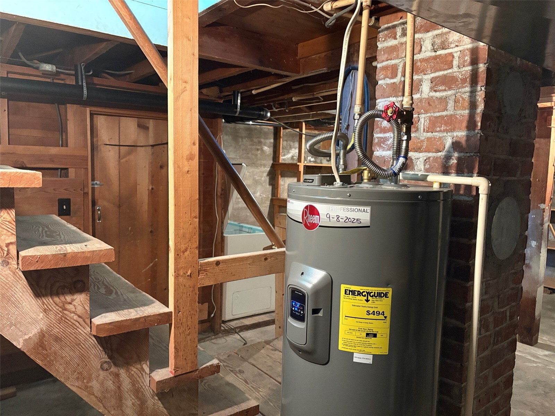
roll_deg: -1.0
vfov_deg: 53.1
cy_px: 208
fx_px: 417
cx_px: 278
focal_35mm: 26
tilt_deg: -5.7
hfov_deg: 67.3
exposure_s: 1/30
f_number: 1.6
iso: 640
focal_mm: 5.96
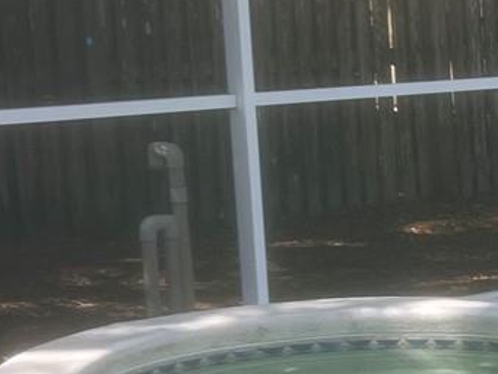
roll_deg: +0.0
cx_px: 784
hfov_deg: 14.8
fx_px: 1756
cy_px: 422
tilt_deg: -13.7
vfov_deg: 11.9
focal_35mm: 122
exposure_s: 1/840
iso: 50
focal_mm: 5.7
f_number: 1.5
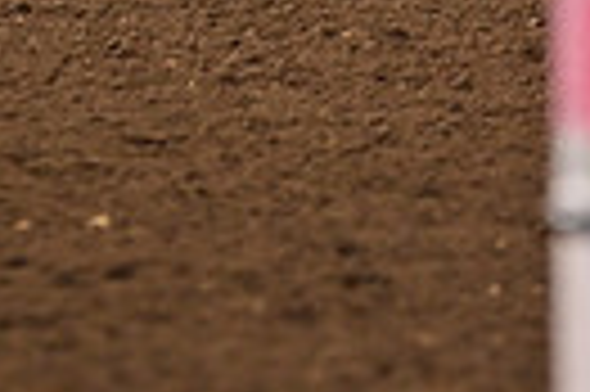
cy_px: -430
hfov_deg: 2.3
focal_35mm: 887
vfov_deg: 1.5
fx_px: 14519
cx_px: 432
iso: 1600
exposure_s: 1/250
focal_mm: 200
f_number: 3.5
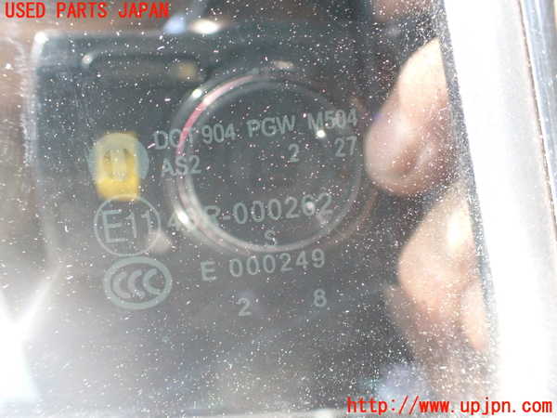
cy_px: 209
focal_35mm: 30
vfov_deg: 46.8
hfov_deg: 60.0
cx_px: 278
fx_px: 483
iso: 400
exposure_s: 1/125
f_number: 2.3
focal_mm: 5.4
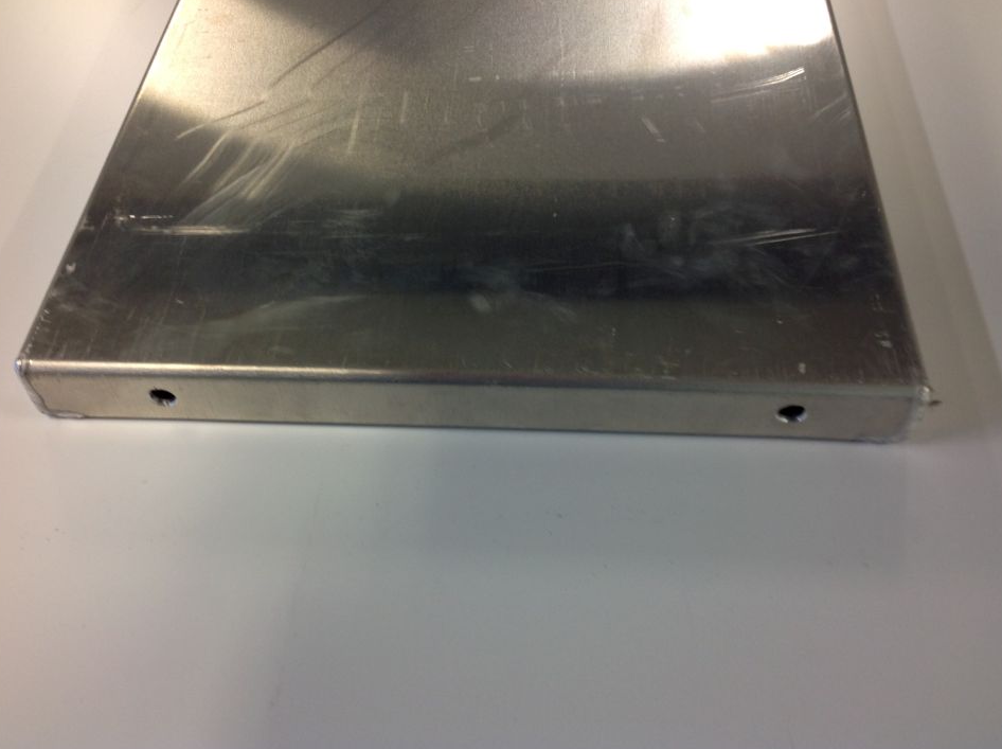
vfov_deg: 38.6
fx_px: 1070
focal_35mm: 37
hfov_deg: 50.2
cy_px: 373
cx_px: 514
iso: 80
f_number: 2.4
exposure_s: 1/17
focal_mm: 4.28
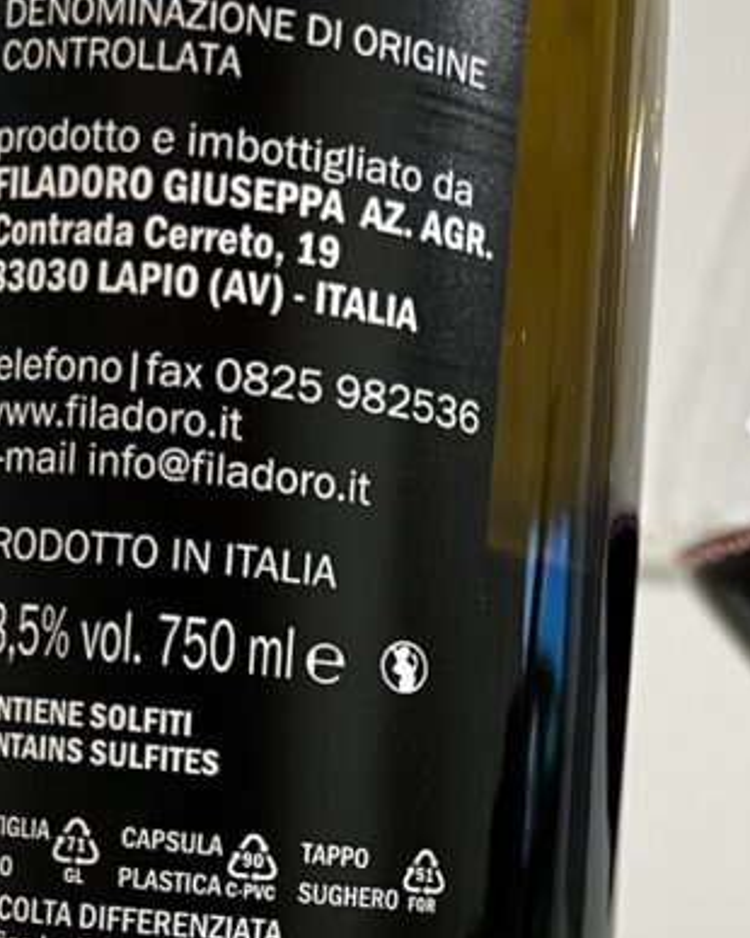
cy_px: 1003
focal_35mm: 67
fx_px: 1860
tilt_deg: -3.5
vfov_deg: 26.3
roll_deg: -2.2
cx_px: 532
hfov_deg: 22.6
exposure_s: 1/60
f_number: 1.5
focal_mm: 5.7
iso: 200
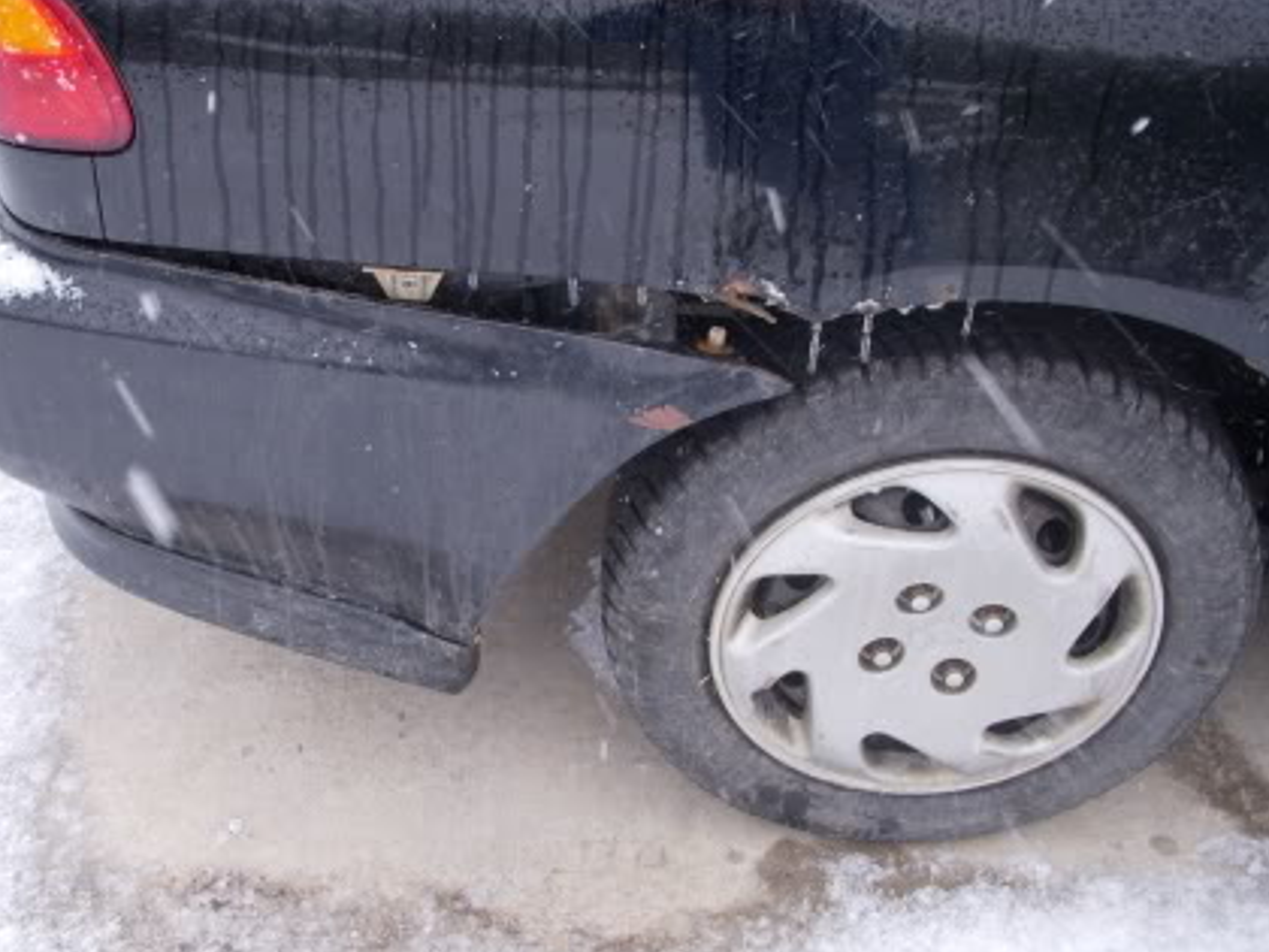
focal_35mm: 44
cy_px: 546
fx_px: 1613
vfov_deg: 32.8
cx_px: 577
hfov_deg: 42.9
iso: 100
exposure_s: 1/160
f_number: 3.3
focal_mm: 6.3
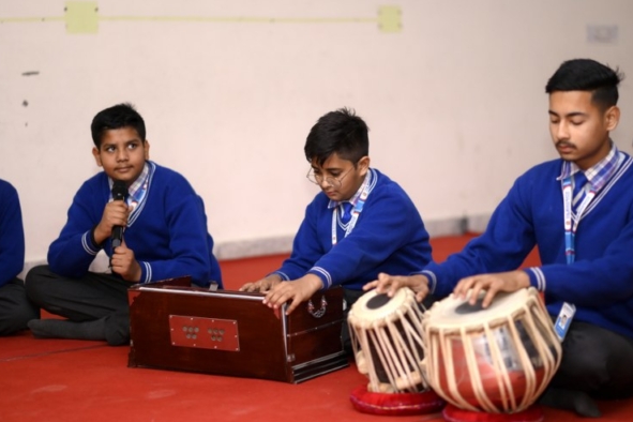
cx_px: 337
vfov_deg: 14.9
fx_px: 1618
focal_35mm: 92
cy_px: 198
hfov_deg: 22.1
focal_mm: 85
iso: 500
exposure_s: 1/100
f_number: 1.8
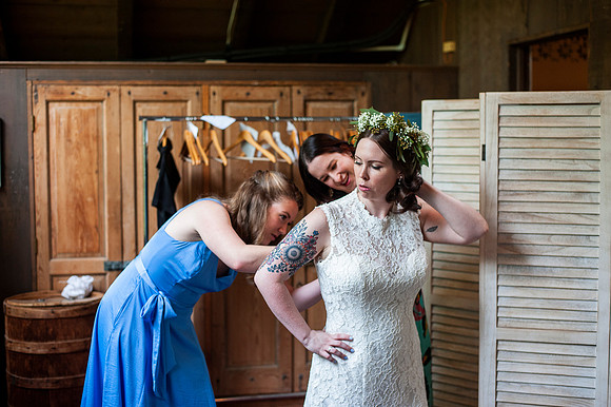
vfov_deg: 27.0
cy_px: 204
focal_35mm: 50
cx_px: 306
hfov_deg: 39.6
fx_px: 848
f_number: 2.8
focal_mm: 50
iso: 1000
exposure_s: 1/400
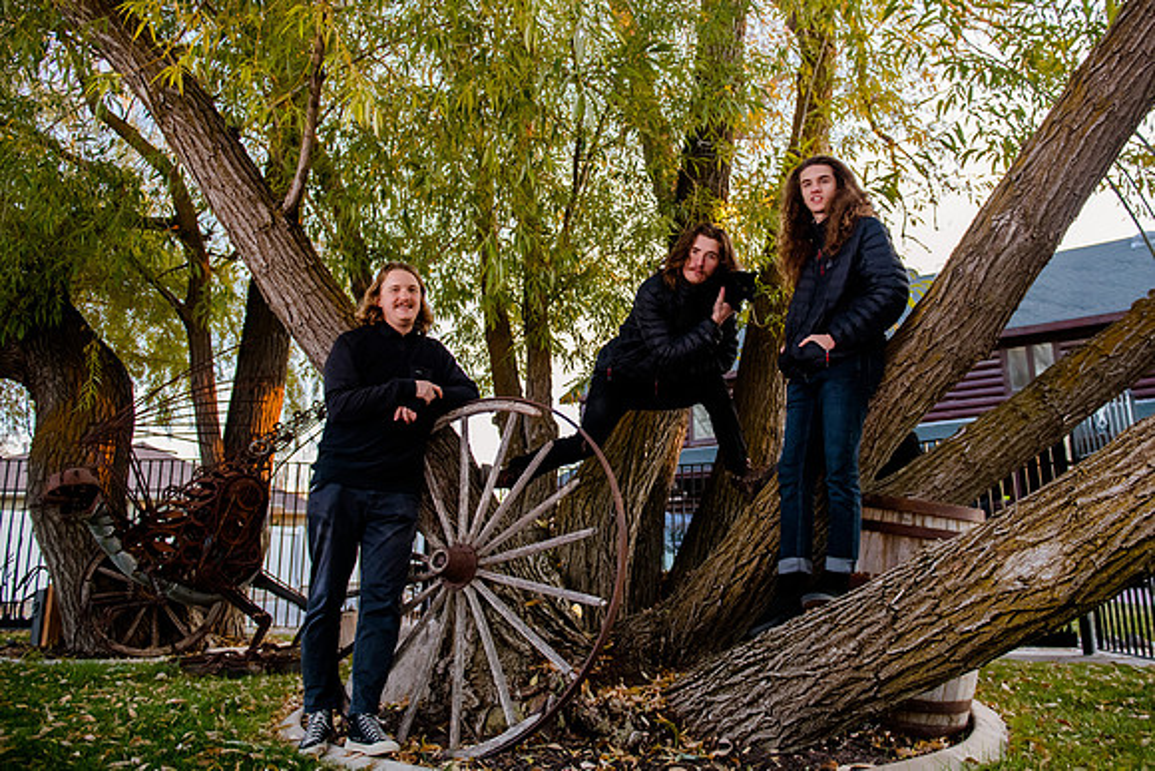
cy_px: 334
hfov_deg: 66.6
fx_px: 879
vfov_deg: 47.2
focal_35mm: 27
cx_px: 619
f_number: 3.2
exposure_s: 1/250
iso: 1000
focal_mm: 24
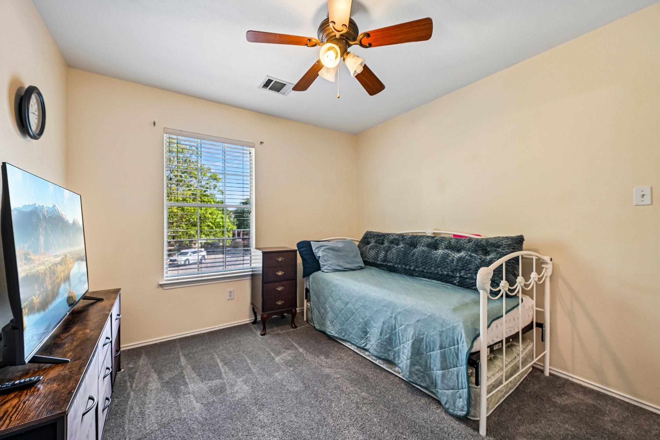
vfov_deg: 81.2
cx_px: 330
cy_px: 220
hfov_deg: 104.3
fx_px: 257
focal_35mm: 14
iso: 140
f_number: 8
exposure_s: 1/15
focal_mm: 14
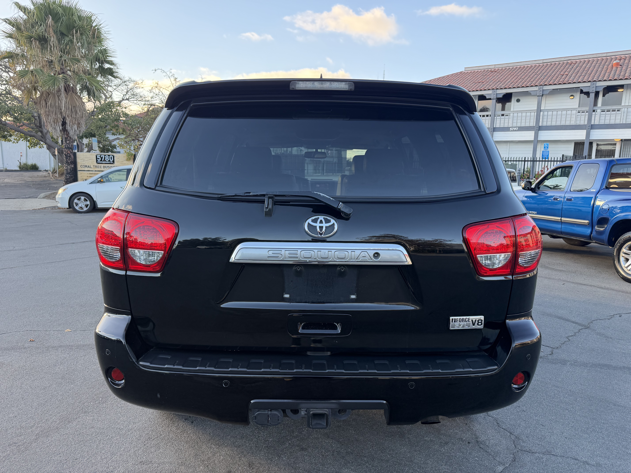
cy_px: 236
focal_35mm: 24
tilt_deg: -8.9
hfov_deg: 71.6
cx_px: 316
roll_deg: -0.3
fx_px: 437
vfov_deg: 56.8
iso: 80
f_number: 1.78
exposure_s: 1/241
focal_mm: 6.76
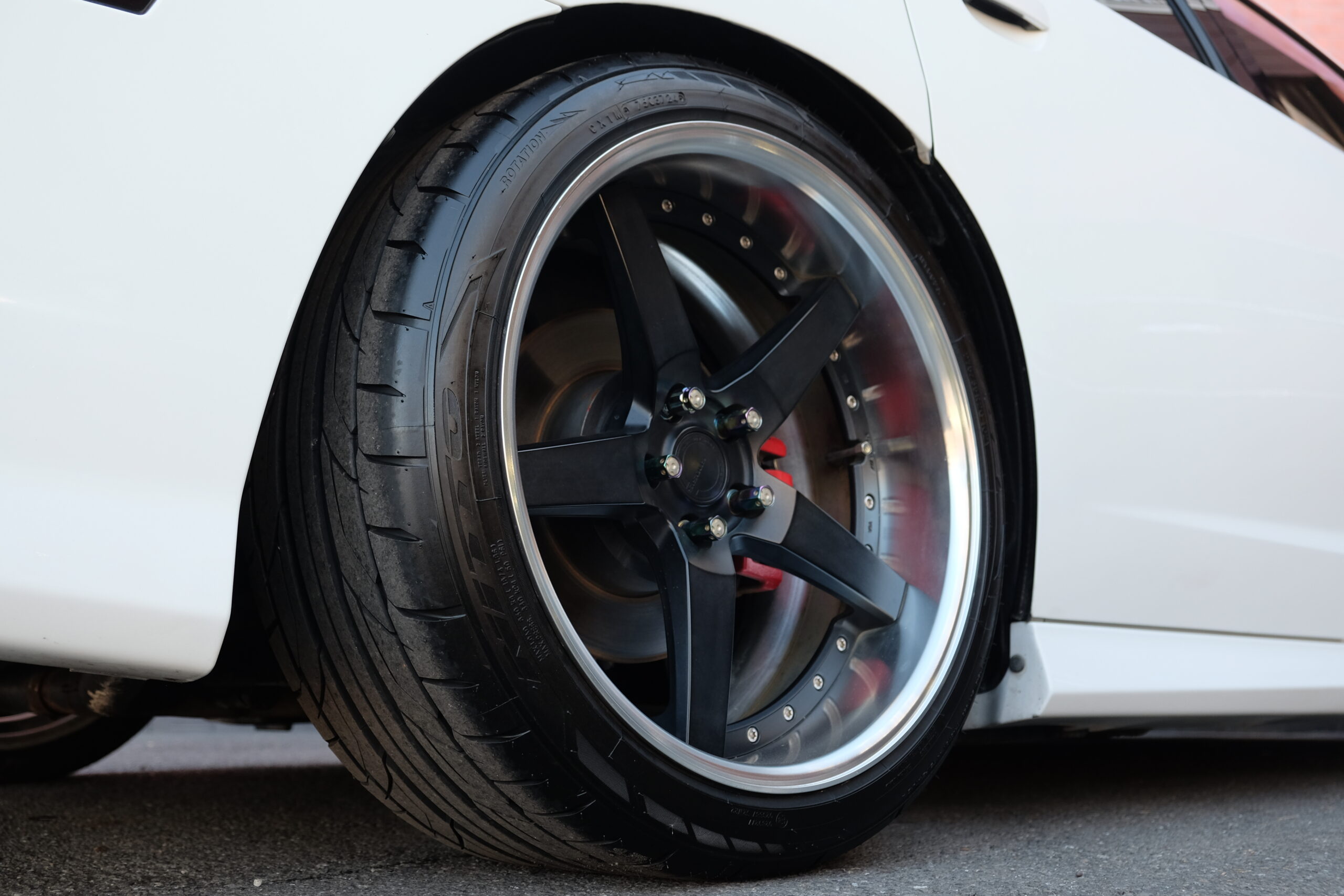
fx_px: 1493
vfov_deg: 33.4
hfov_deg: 48.5
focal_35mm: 40
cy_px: 448
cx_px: 672
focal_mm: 26.5
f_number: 3.6
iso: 400
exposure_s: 1/140
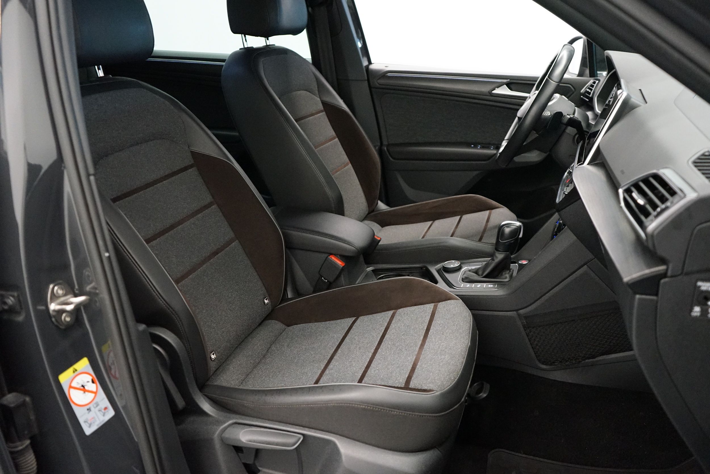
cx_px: 355
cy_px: 237
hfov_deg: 63.7
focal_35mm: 29
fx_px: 572
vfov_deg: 45.0
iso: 6400
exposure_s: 1/160
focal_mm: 29
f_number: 3.5
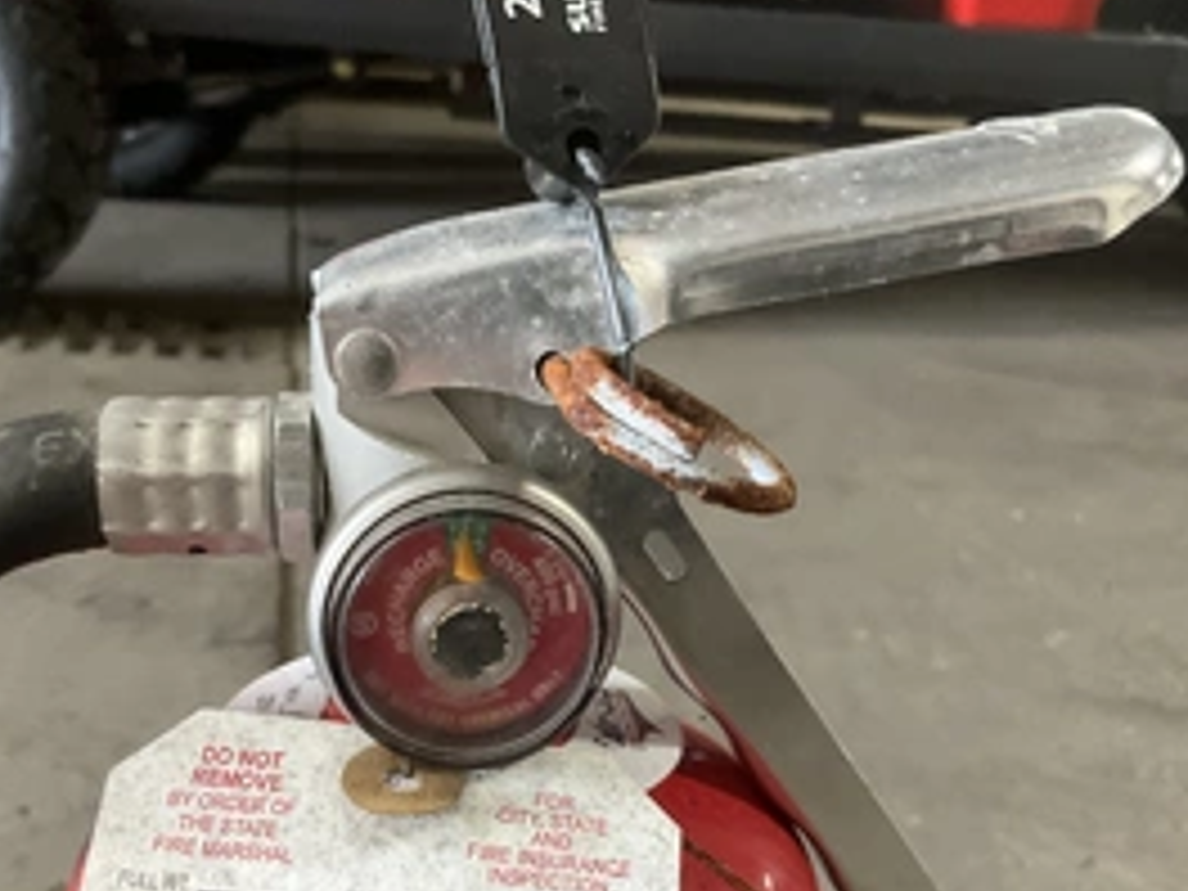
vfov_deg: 32.4
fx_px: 1510
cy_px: 644
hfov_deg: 42.9
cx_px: 518
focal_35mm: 44
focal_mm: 3
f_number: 1.8
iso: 200
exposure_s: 1/60
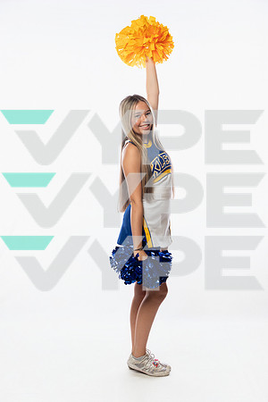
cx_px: 134
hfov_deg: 23.4
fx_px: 648
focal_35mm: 58
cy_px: 201
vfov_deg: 34.5
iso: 640
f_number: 5.6
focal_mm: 58
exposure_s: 1/250
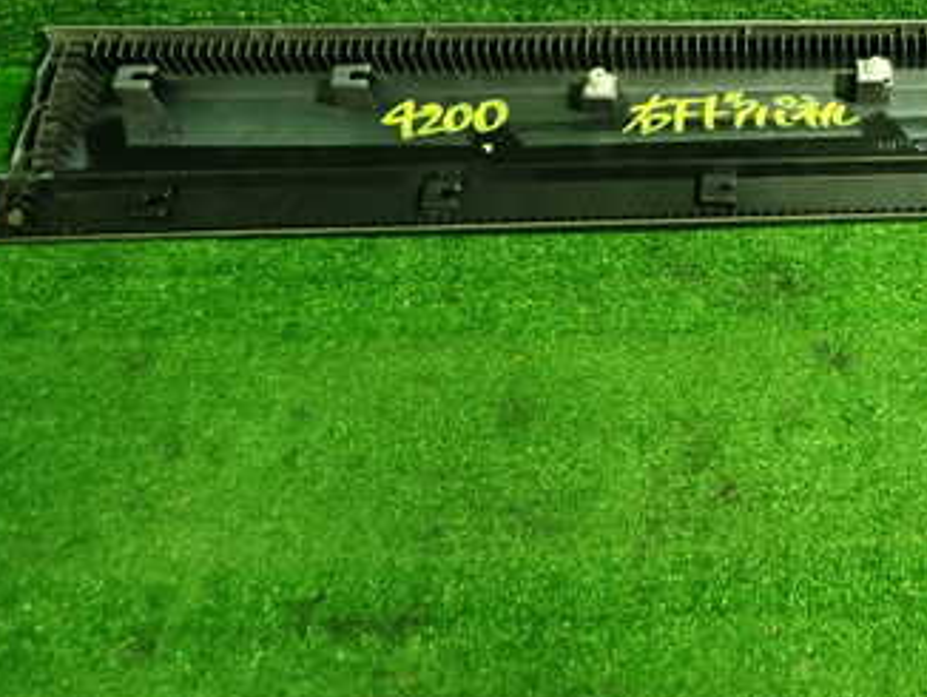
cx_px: 816
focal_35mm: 46
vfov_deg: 30.5
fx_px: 1233
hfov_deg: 38.6
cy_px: 105
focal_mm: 4.5
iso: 250
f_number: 2
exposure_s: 1/30
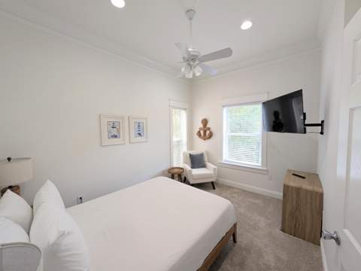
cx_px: 180
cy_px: 136
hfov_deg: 110.5
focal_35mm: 12
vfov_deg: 94.5
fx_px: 125
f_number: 1.7
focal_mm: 2.02
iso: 132
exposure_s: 1/120
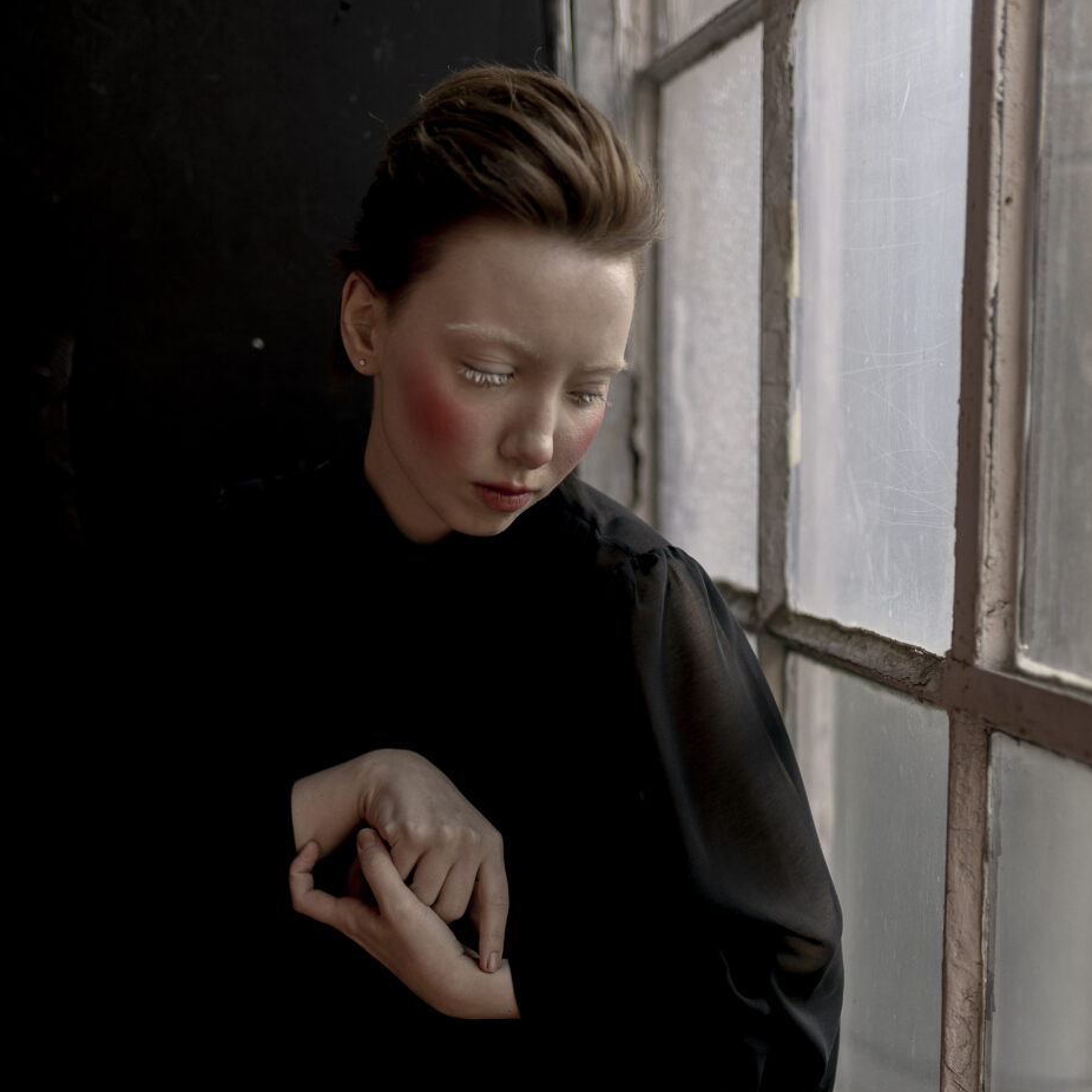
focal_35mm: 45
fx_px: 1606
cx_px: 544
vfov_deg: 37.3
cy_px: 690
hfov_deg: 37.6
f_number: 1.6
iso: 160
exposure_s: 1/200
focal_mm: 35
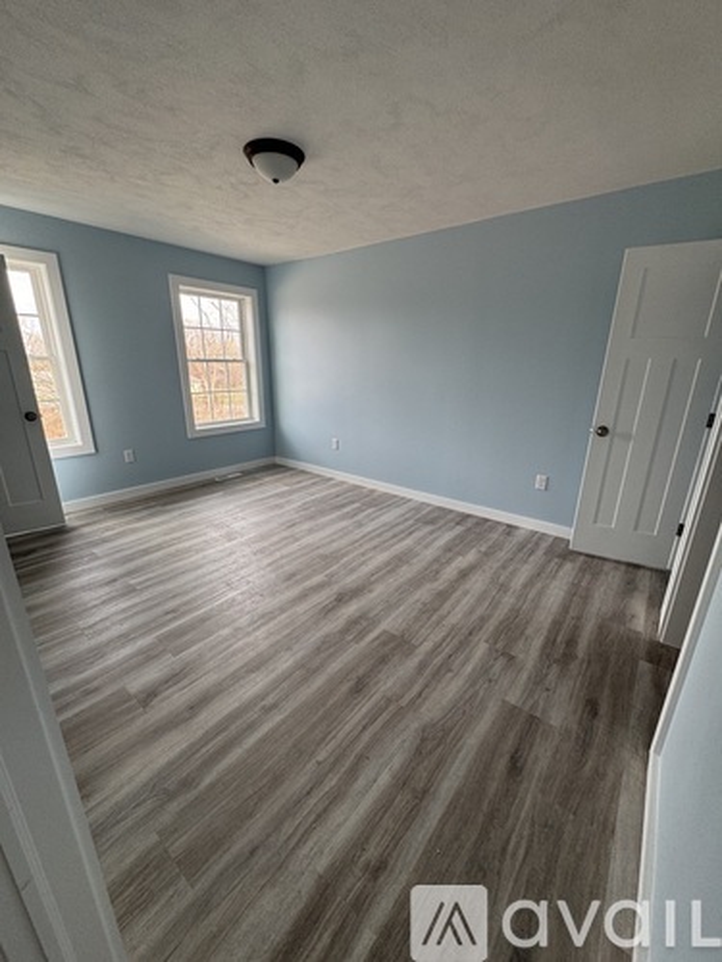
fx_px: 389
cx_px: 361
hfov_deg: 85.7
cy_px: 481
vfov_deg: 102.1
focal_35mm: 14
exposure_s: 1/99
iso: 80
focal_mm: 2.22
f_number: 2.2
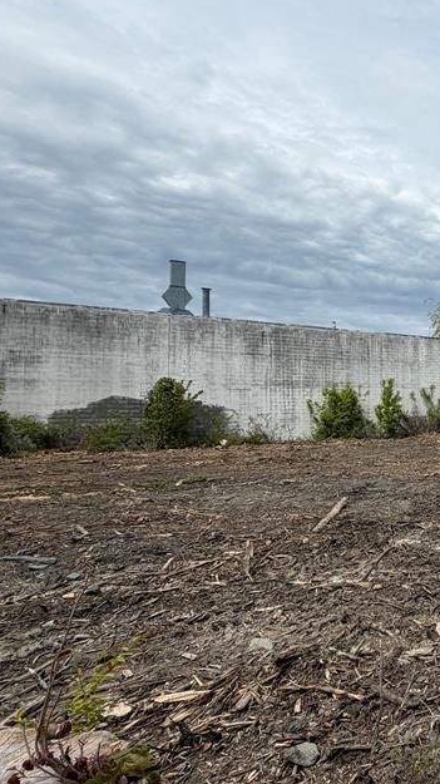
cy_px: 388
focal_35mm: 25
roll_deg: +1.5
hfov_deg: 32.7
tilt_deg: +3.1
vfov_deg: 74.1
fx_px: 519
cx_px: 588
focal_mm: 2.22
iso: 20
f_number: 2.2
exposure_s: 1/1464
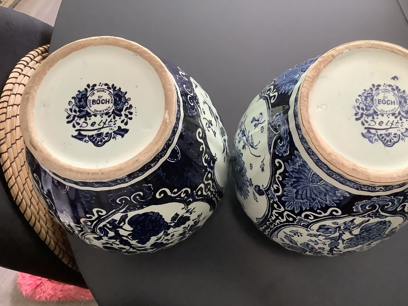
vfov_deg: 40.6
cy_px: 137
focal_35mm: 35
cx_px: 229
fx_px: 413
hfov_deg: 52.5
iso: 250
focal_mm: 3.3
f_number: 2.4
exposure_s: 1/60
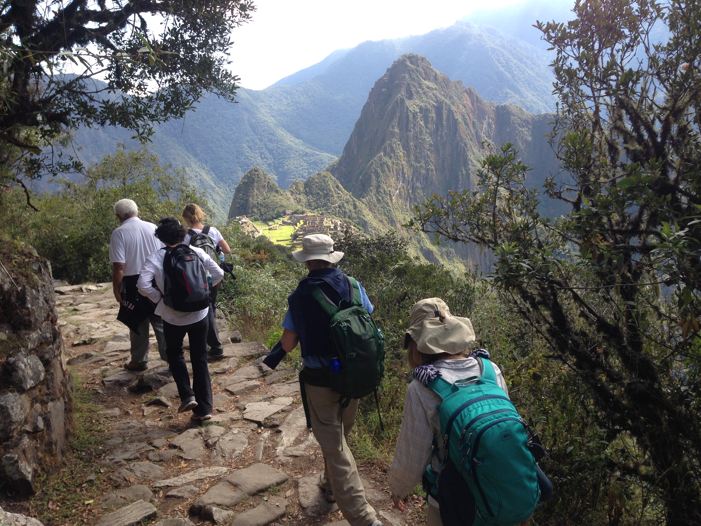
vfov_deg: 42.9
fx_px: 668
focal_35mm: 33
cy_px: 263
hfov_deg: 55.4
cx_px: 350
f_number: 2.4
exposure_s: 1/398
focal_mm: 4.12
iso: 50
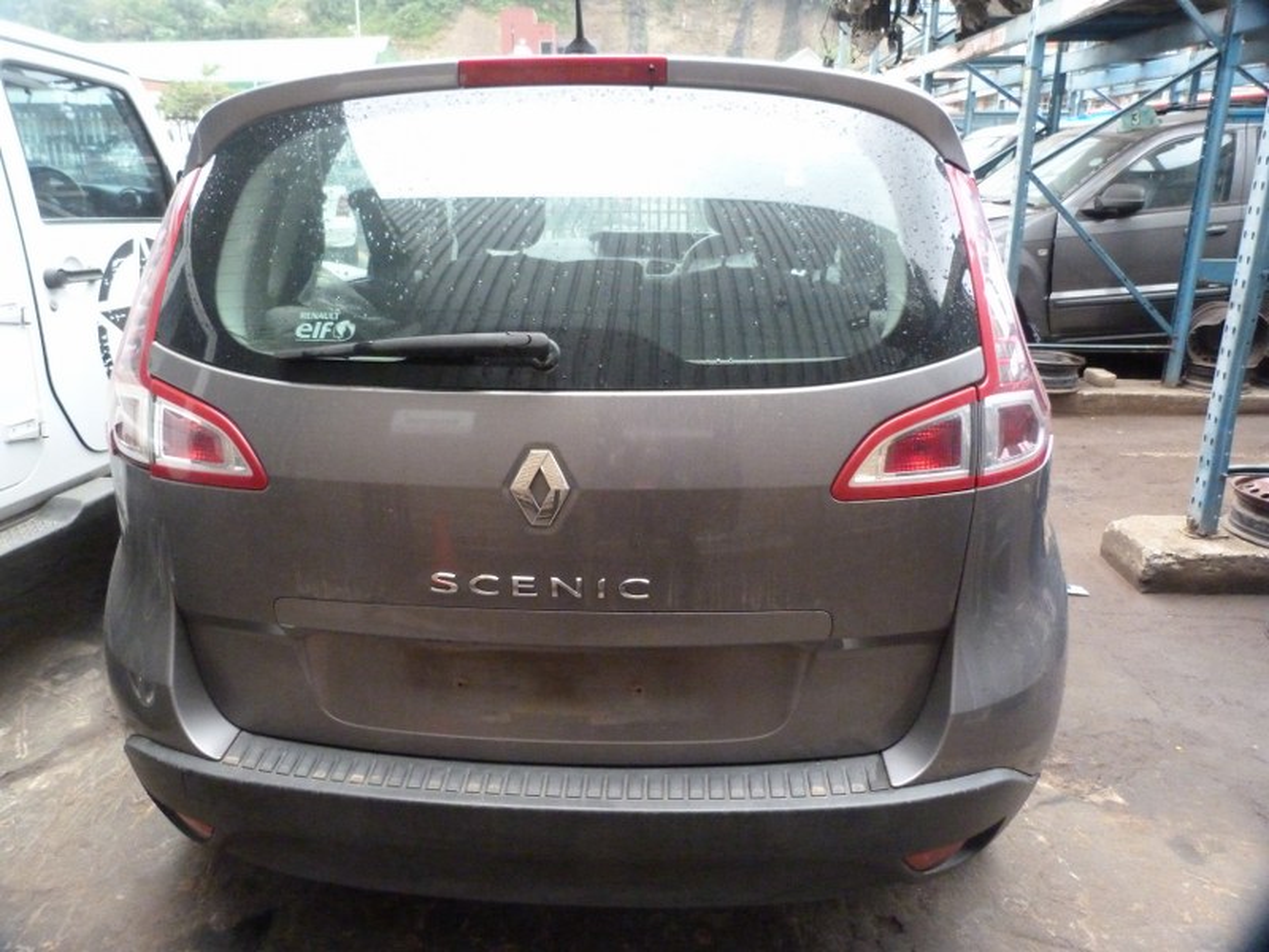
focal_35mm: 25
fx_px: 916
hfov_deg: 69.4
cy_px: 476
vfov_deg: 54.9
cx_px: 634
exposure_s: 1/50
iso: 800
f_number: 2.8
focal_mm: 4.5
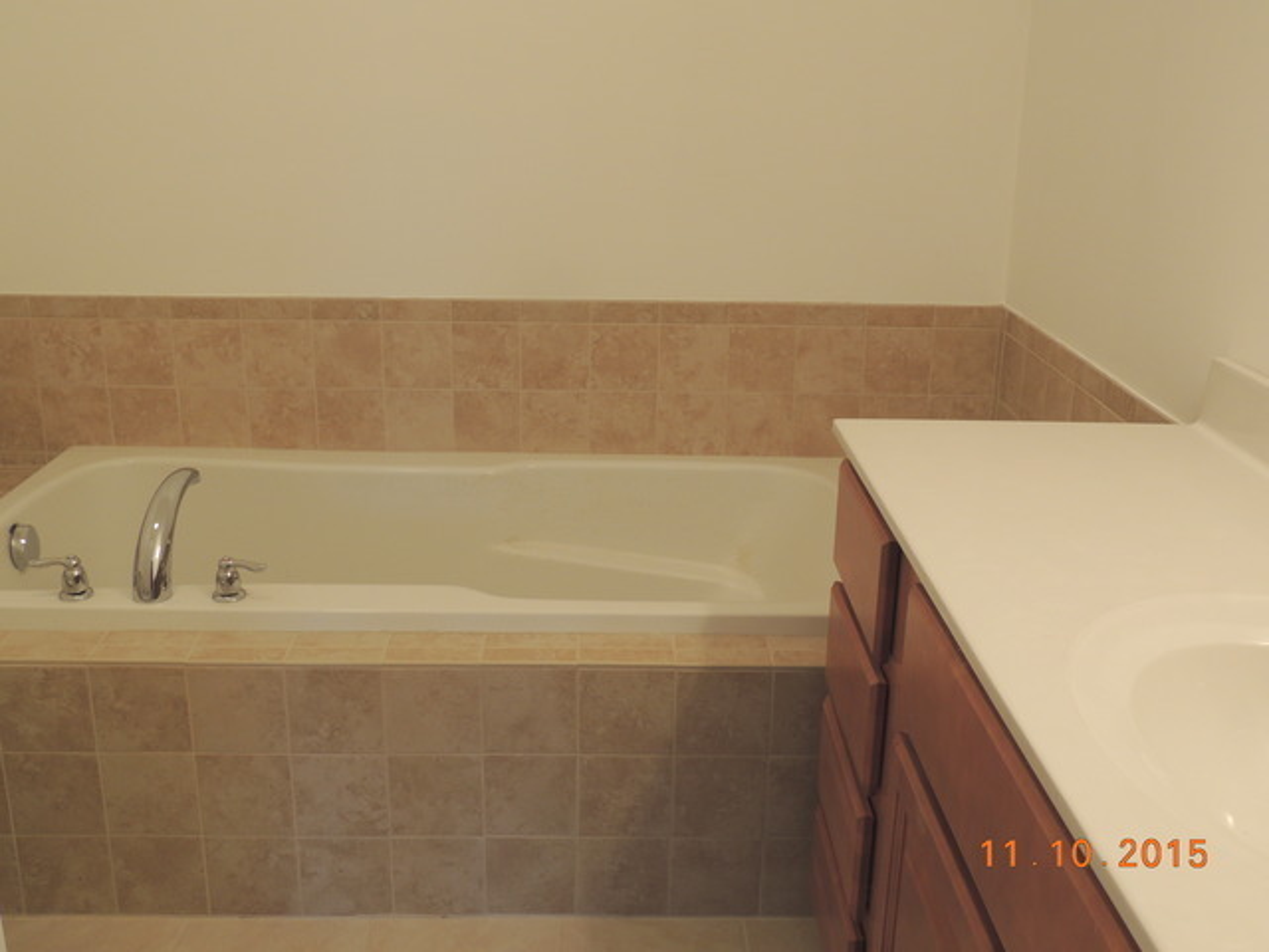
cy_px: 476
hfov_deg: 52.6
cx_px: 634
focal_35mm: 35
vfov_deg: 40.7
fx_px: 1283
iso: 140
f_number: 3.3
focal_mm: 6.2
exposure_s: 1/50
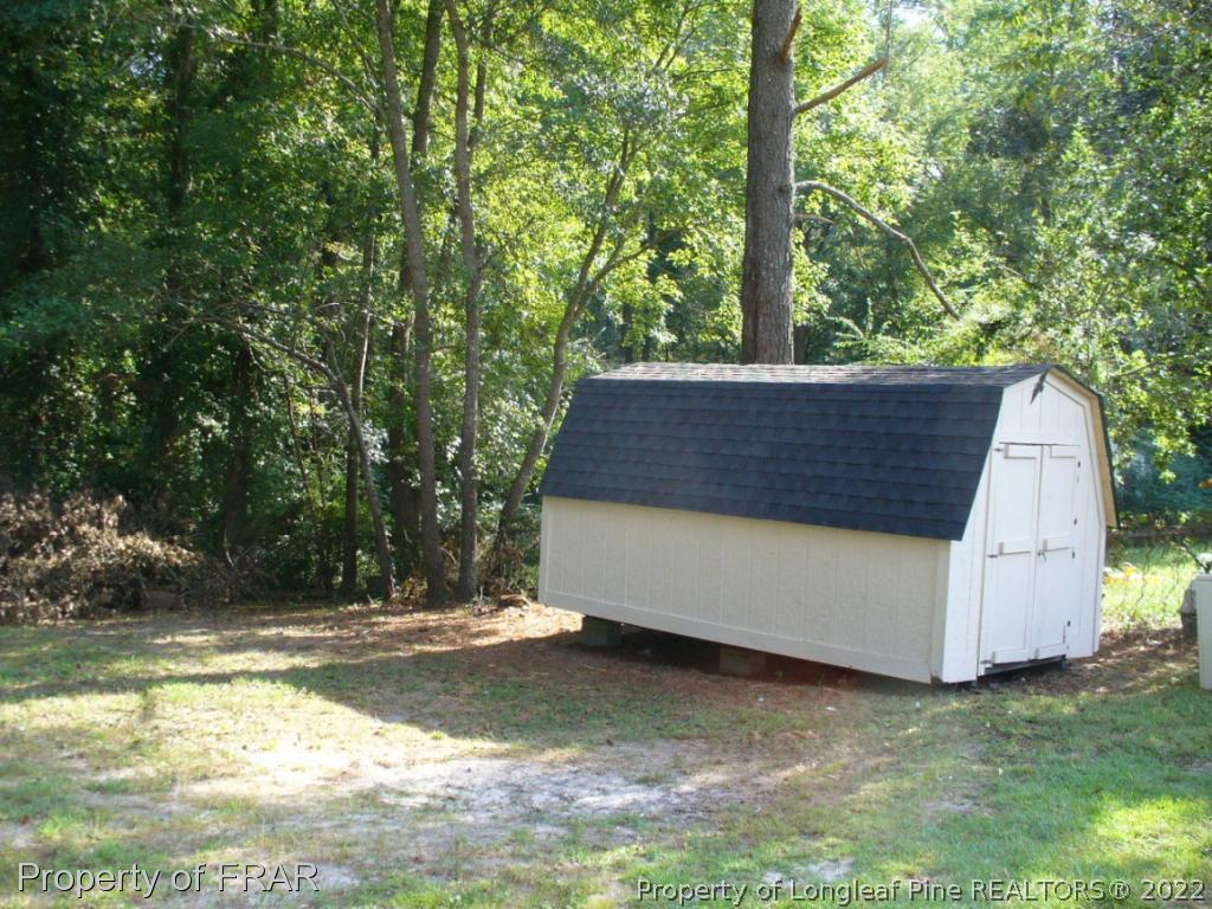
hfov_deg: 50.1
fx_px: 1295
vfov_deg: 38.7
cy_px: 454
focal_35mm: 37
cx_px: 606
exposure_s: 1/160
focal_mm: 6.1
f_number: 2.8
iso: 100
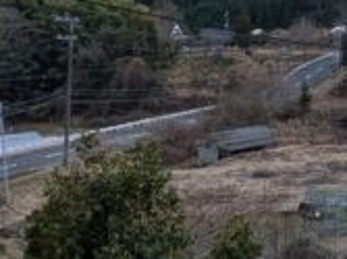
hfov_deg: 20.3
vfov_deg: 16.9
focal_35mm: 86
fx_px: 861
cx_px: 482
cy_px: 15
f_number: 2.2
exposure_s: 1/1106
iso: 49
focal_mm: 1.83
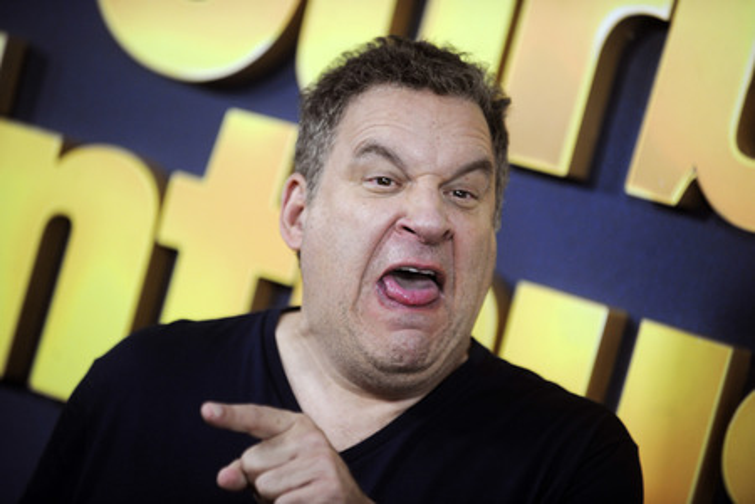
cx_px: 378
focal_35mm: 200
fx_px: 4194
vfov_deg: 6.9
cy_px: 252
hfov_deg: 10.3
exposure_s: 1/400
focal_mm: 200
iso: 1600
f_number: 3.2
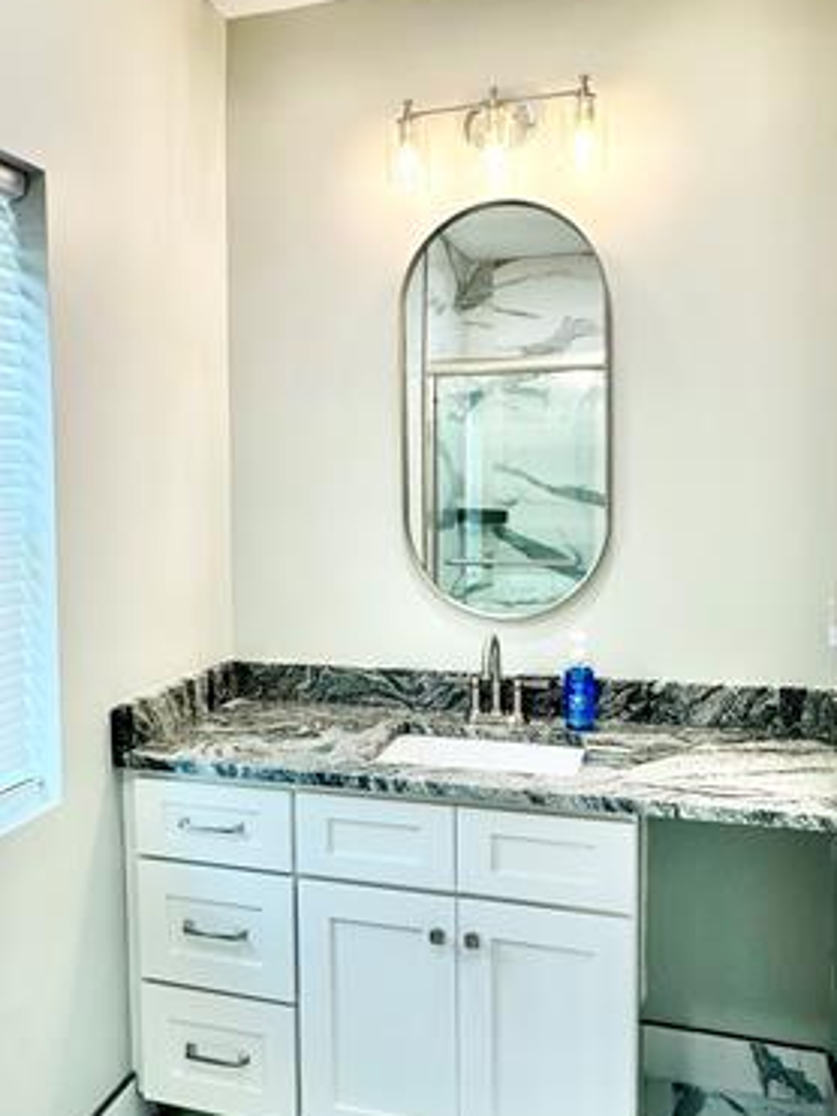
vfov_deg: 61.6
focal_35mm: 29
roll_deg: +0.5
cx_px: 382
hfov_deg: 48.2
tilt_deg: -2.4
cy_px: 532
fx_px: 935
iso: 80
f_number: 2.2
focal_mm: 2.22
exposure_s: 1/120
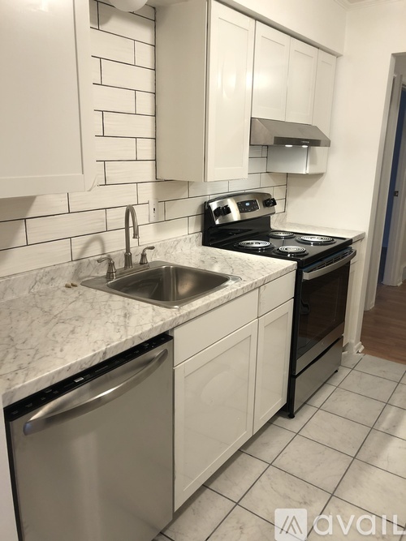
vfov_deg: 63.5
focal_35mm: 28
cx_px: 203
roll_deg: -2.1
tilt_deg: -13.8
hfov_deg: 49.7
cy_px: 270
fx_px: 438
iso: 40
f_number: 1.8
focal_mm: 3.99
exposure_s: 1/24
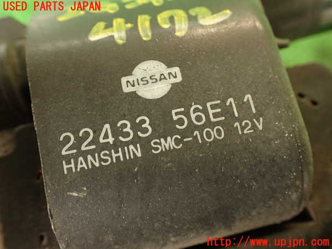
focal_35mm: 32
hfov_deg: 56.8
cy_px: 124
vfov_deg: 44.2
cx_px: 166
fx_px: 307
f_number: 2.4
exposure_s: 1/30
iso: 320
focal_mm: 5.79
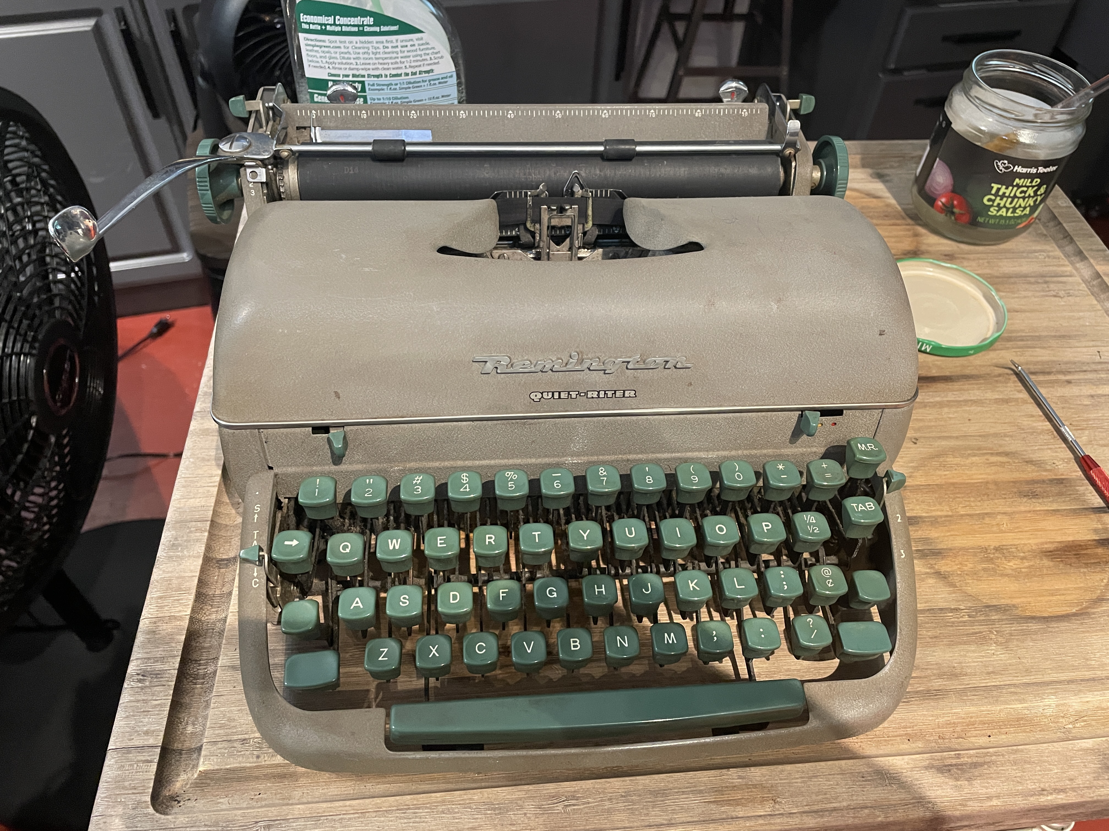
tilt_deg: -49.4
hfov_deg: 67.3
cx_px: 554
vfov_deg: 53.1
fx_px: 833
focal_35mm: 26
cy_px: 416
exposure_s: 1/40
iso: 500
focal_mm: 4.2
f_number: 1.6
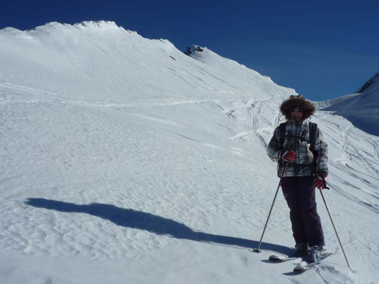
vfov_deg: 29.7
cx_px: 191
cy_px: 153
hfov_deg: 38.9
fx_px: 537
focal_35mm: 49
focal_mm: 7.8
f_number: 7.1
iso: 80
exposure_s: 1/800
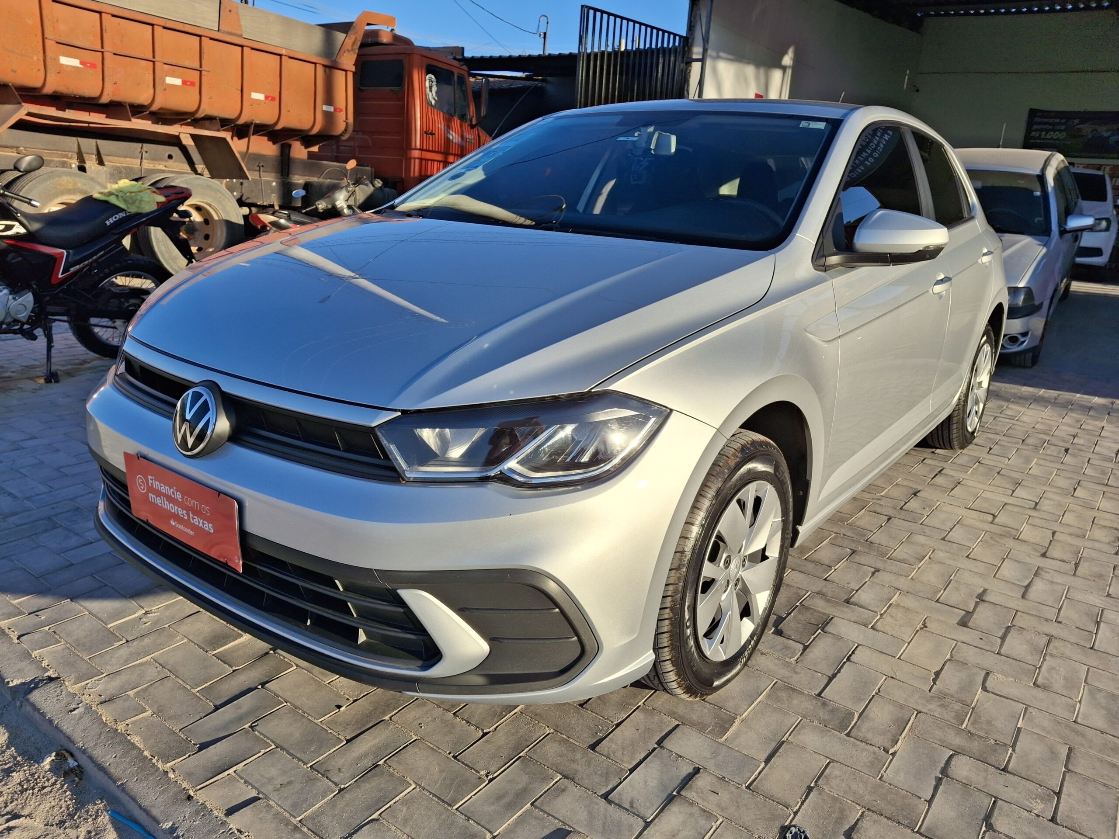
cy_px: 420
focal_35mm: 25
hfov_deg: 69.4
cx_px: 560
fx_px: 808
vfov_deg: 54.9
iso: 25
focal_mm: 4.69
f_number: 1.8
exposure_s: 1/1294
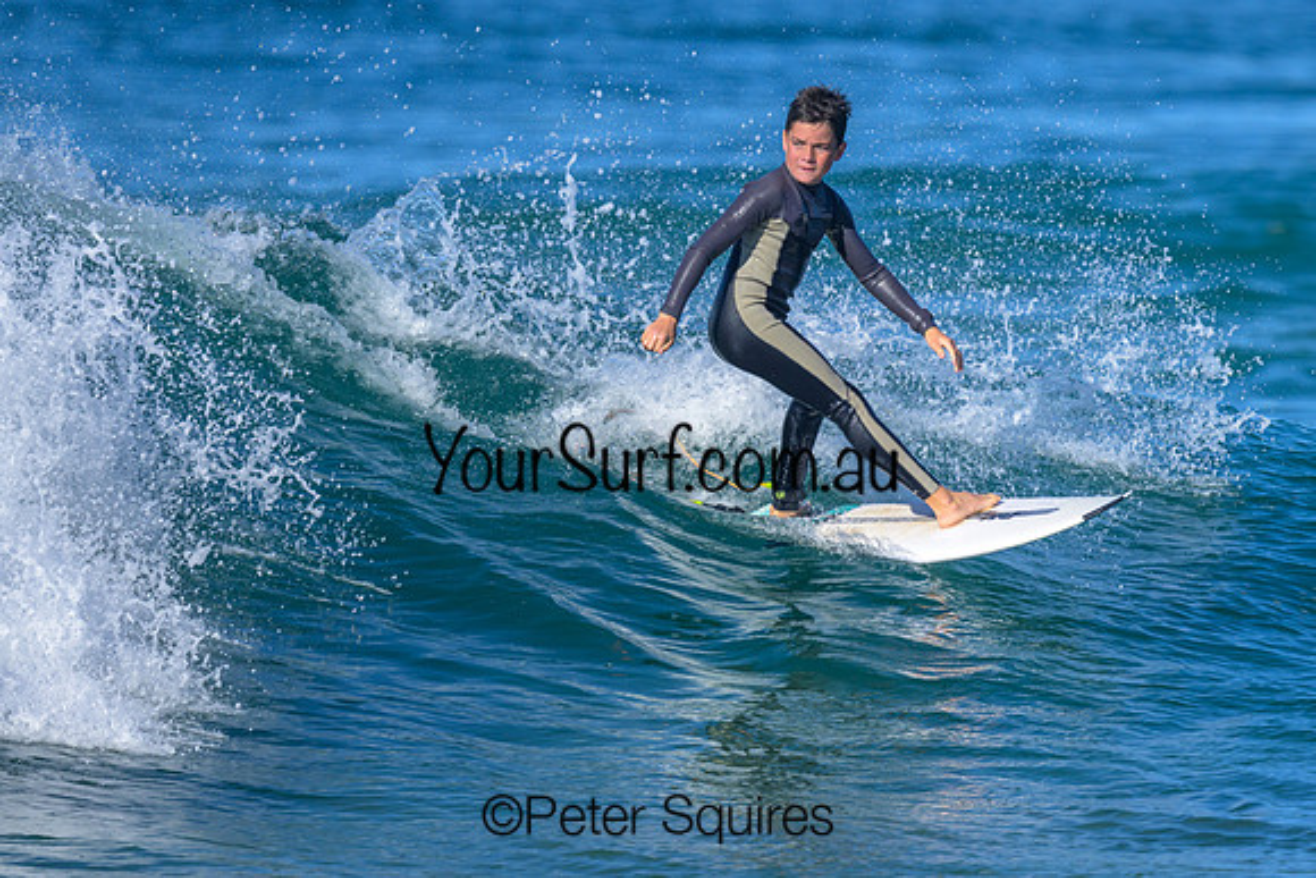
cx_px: 858
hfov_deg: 1.9
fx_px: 40237
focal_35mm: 1101
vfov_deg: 1.3
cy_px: 425
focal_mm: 800
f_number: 6.3
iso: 360
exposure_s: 1/2000
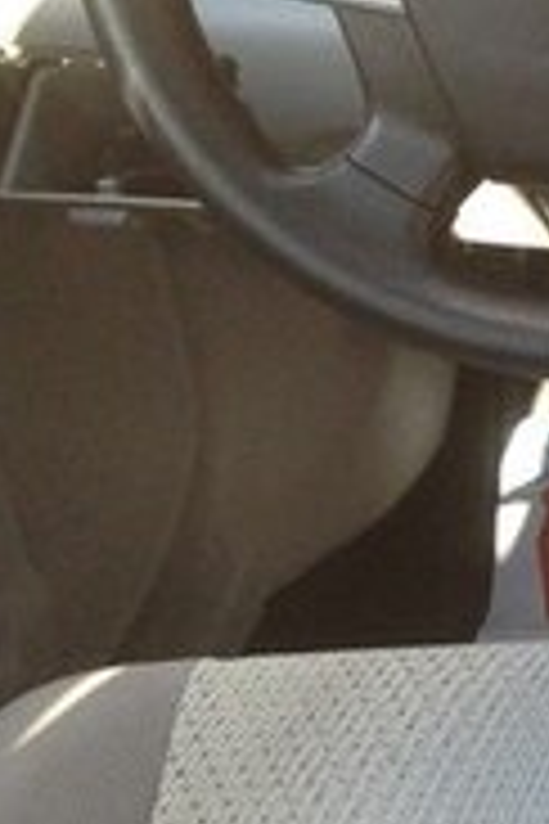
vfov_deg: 16.5
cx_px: 1440
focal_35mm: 124
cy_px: 245
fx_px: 2836
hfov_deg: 9.5
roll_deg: -1.7
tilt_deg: -29.6
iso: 80
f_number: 2.4
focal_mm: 4.12
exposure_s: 1/120
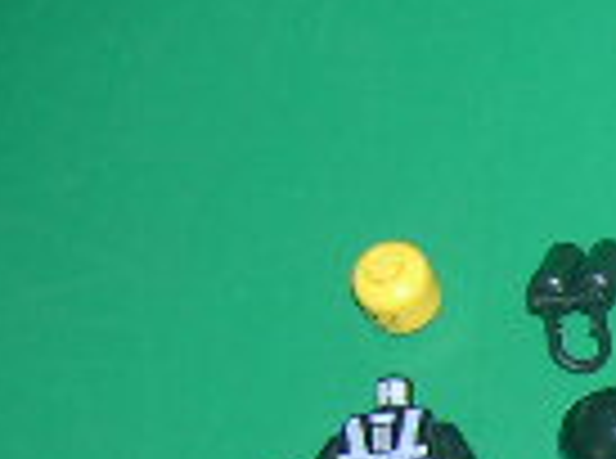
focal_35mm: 178
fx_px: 3159
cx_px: 1403
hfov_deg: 10.0
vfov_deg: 7.8
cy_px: 1026
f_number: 2.8
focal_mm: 8
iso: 100
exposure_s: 1/60
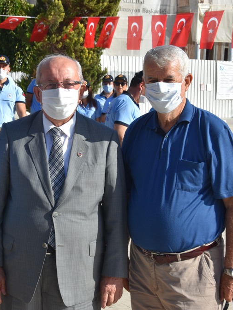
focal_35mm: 77
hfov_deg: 19.0
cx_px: 42
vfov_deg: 25.4
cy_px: 153
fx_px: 689
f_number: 8
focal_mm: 35
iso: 180
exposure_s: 1/500
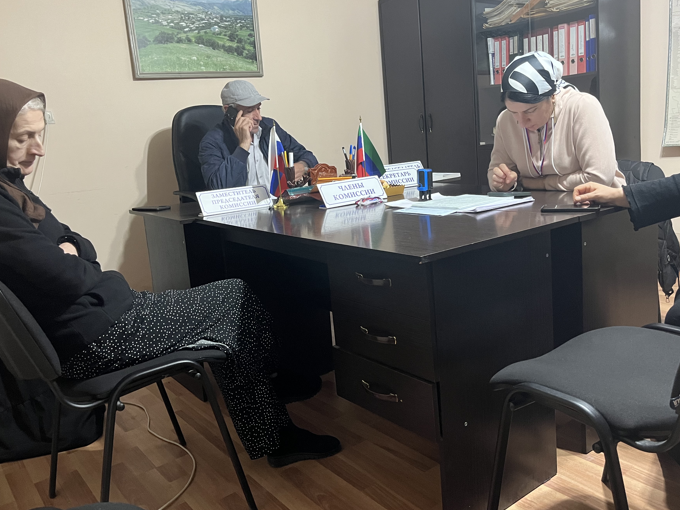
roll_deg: +4.1
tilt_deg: -9.8
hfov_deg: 59.9
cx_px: 359
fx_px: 589
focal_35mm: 30
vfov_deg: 46.7
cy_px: 221
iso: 500
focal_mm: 5.1
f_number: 1.6
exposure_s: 1/50
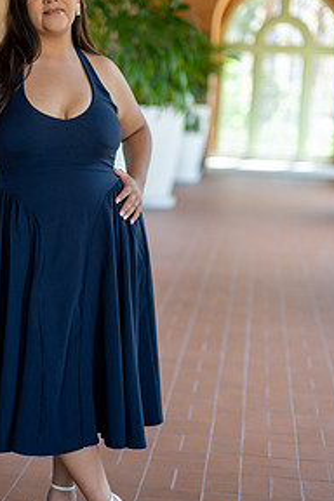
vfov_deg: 26.0
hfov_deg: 17.4
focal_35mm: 78
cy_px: 216
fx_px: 1085
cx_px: 89
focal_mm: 50
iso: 200
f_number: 1.6
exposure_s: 1/320
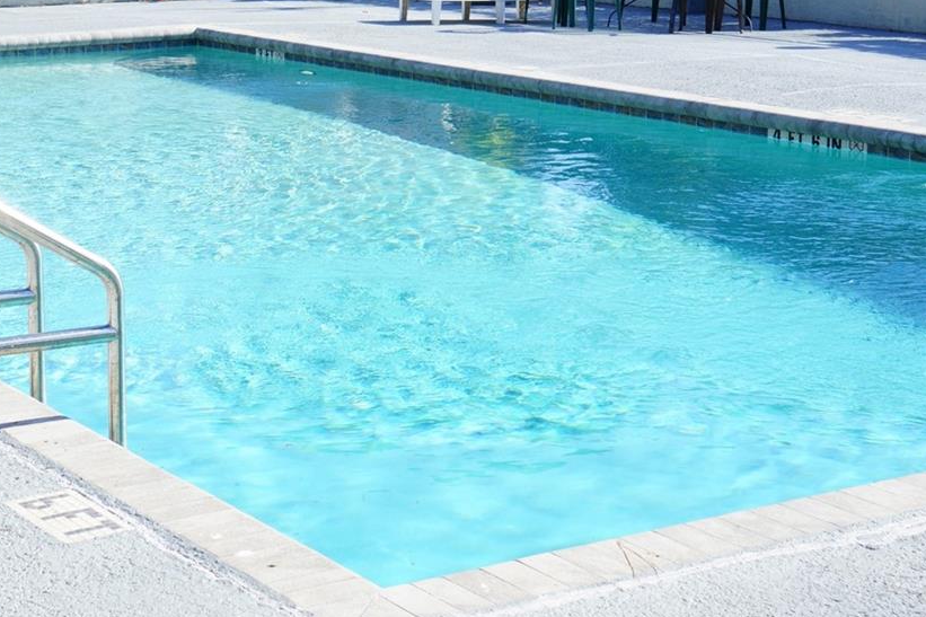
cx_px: 254
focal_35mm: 78
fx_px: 2006
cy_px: 194
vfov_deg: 17.4
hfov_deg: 25.7
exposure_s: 1/125
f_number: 11
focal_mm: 40
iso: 100
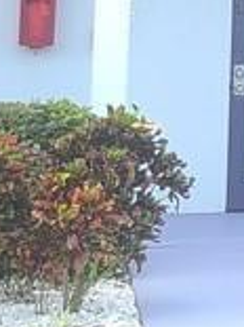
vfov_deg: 11.1
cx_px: 639
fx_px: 1619
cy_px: -152
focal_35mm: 172
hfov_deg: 7.8
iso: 40
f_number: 1.8
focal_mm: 5.4
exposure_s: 1/415
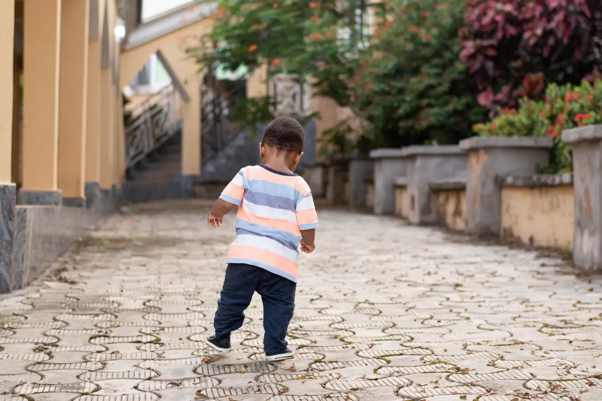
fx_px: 1254
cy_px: 200
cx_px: 301
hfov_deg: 27.0
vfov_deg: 18.2
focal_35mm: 75
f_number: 3.5
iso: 400
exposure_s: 1/200
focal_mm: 50
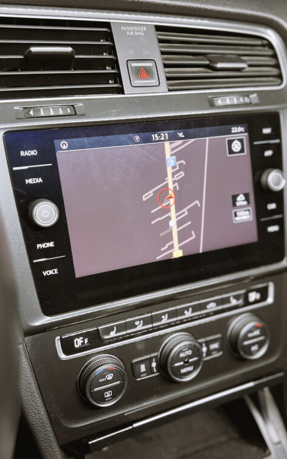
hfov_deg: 34.4
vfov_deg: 52.7
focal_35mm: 37
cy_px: 229
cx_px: 141
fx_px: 463
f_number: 1.5
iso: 160
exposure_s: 1/60
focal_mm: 5.7
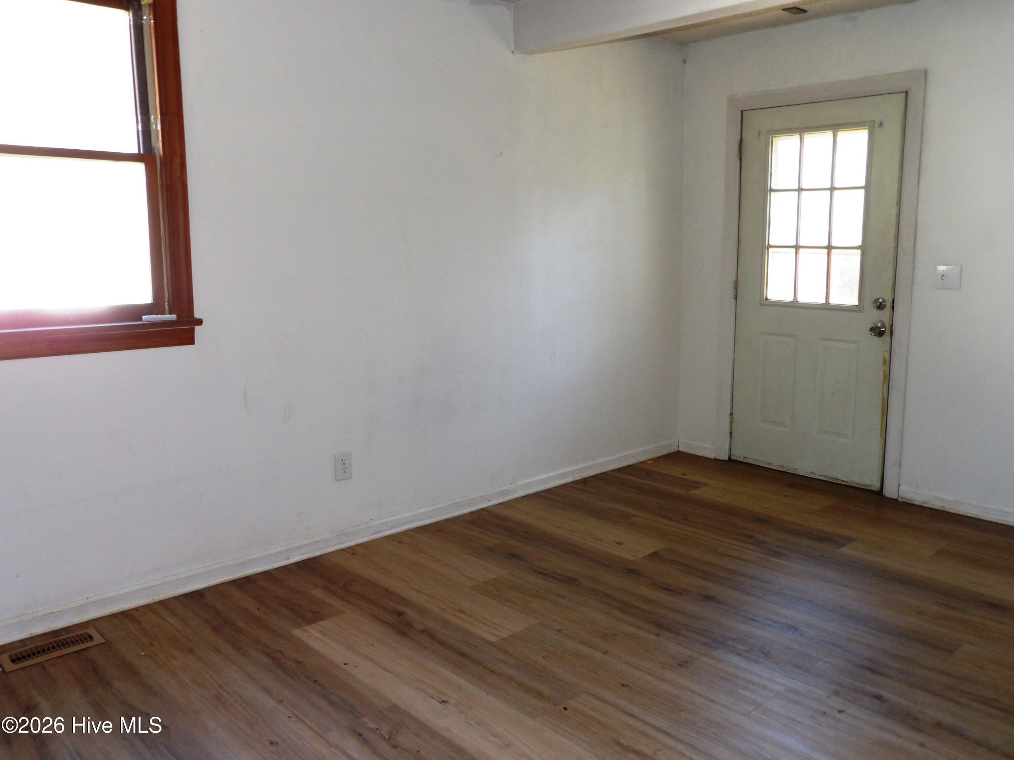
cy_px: 380
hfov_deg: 63.4
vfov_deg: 49.7
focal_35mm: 28
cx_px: 507
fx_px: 820
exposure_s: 1/33
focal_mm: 5
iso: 200
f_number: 3.4
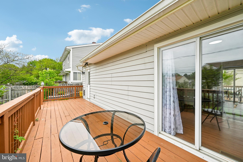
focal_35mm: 14
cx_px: 122
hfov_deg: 104.3
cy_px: 81
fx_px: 94
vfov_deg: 81.2
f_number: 8
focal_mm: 14
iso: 100
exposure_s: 1/125
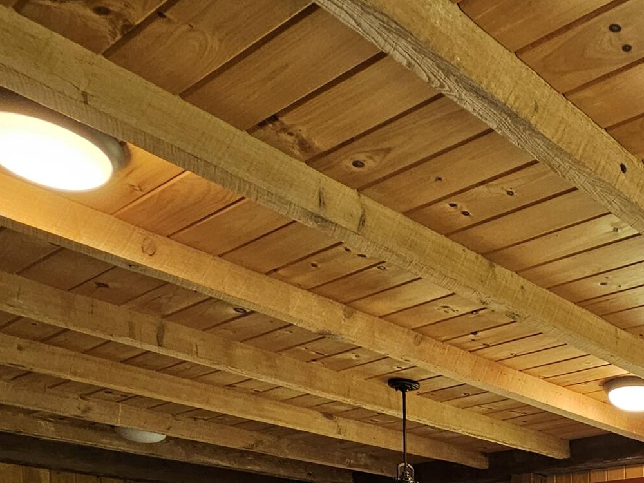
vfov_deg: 27.3
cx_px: 695
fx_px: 726
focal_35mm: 39
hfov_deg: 39.8
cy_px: 702
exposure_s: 1/60
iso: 125
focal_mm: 2.2
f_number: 2.2
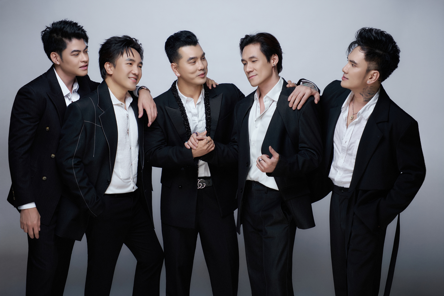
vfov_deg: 23.0
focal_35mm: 59
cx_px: 222
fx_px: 728
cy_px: 148
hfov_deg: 33.9
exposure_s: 1/160
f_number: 4
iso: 250
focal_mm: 39.5
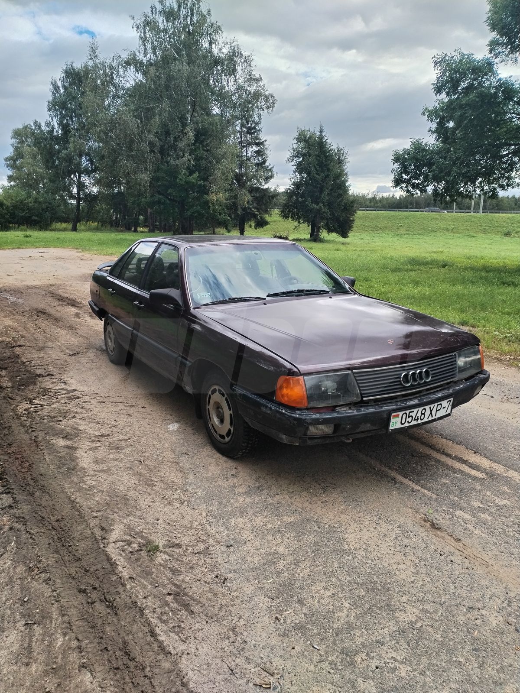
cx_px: 260
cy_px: 346
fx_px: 521
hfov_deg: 53.1
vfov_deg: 67.3
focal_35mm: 26
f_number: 1.8
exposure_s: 1/594
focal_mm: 4.75
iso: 100
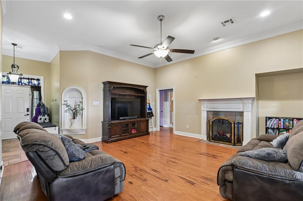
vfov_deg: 73.7
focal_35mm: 16
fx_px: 135
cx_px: 152
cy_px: 100
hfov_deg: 96.8
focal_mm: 16
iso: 400
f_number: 11
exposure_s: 1/2.5
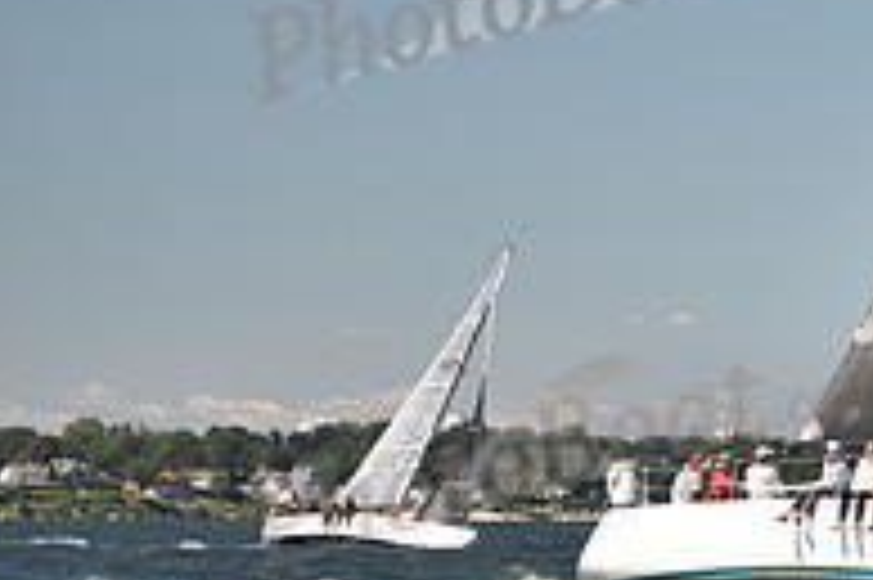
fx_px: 7099
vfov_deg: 4.7
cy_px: 155
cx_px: 1120
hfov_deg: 7.0
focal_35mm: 293
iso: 250
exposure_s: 1/1600
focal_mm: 98
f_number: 2.8
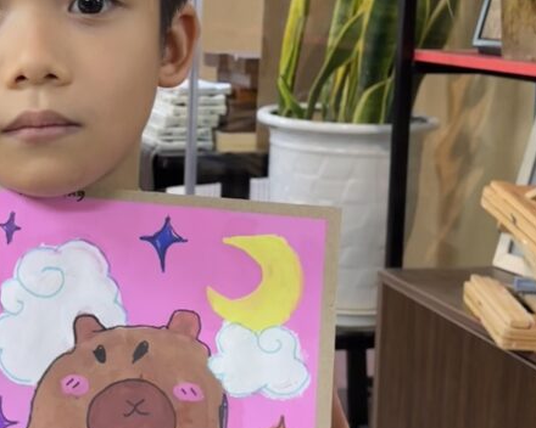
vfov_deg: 20.7
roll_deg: +0.5
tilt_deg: -9.4
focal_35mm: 74
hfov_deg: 25.2
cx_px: 100
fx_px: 1174
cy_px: 187
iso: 125
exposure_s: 1/50
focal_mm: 5.1
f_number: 1.6
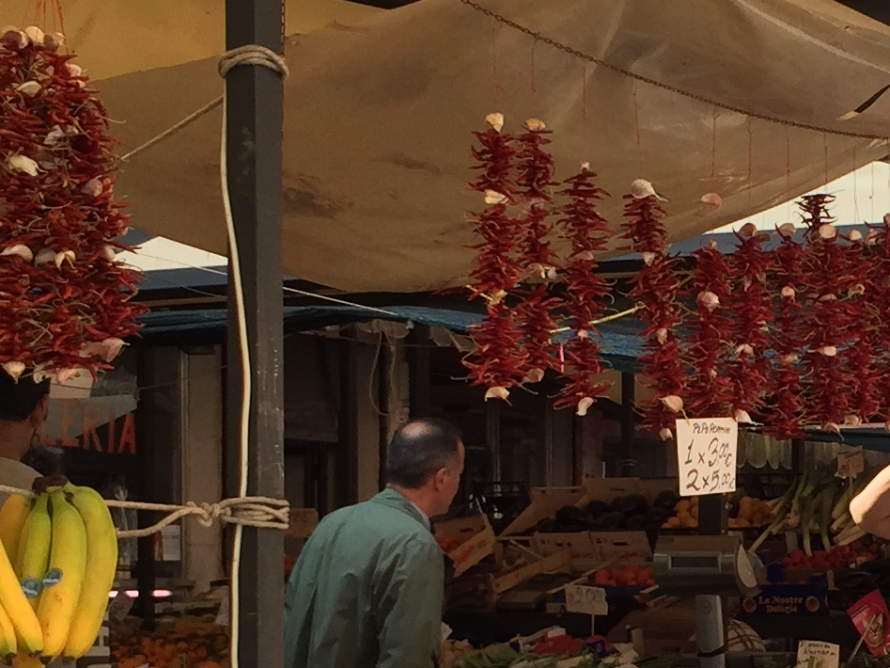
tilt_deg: +0.5
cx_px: 880
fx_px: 2571
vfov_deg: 14.6
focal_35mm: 100
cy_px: 608
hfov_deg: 19.1
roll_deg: -0.6
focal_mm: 4.15
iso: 32
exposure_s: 1/682
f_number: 2.2
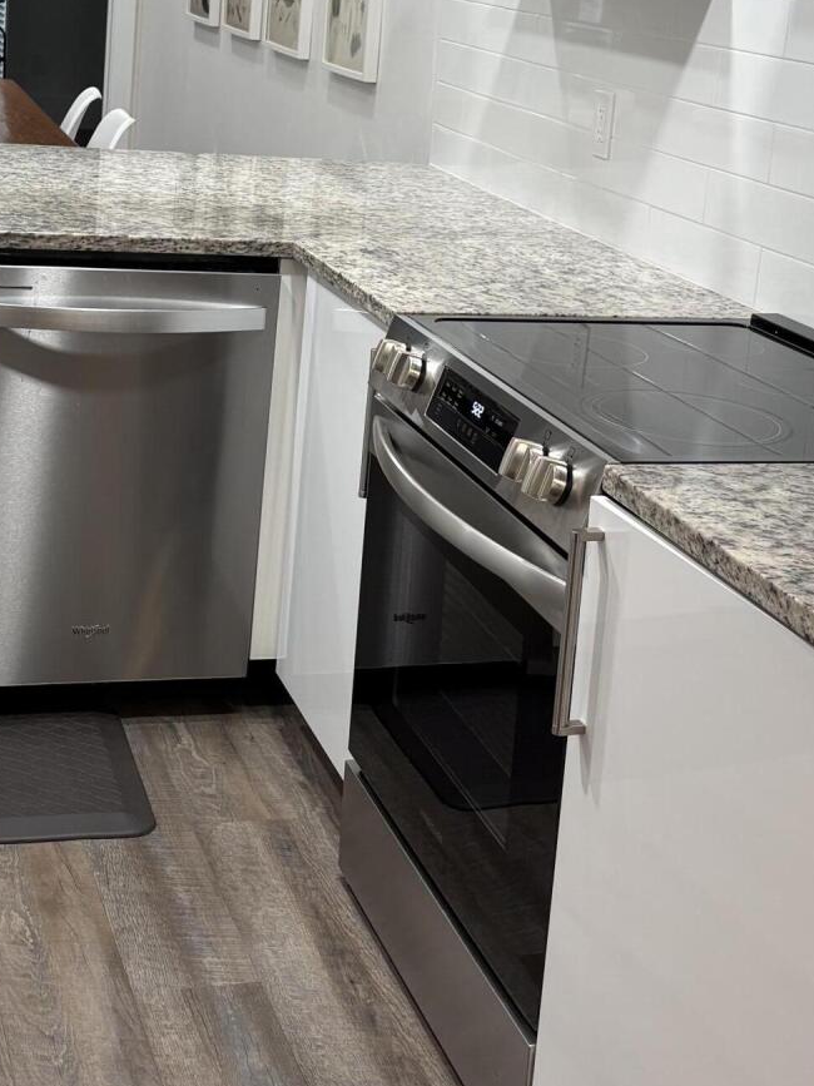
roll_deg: -3.7
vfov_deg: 31.7
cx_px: 319
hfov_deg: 24.4
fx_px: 1882
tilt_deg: -9.9
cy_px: 283
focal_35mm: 60
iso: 64
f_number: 1.6
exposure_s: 1/60
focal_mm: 5.96
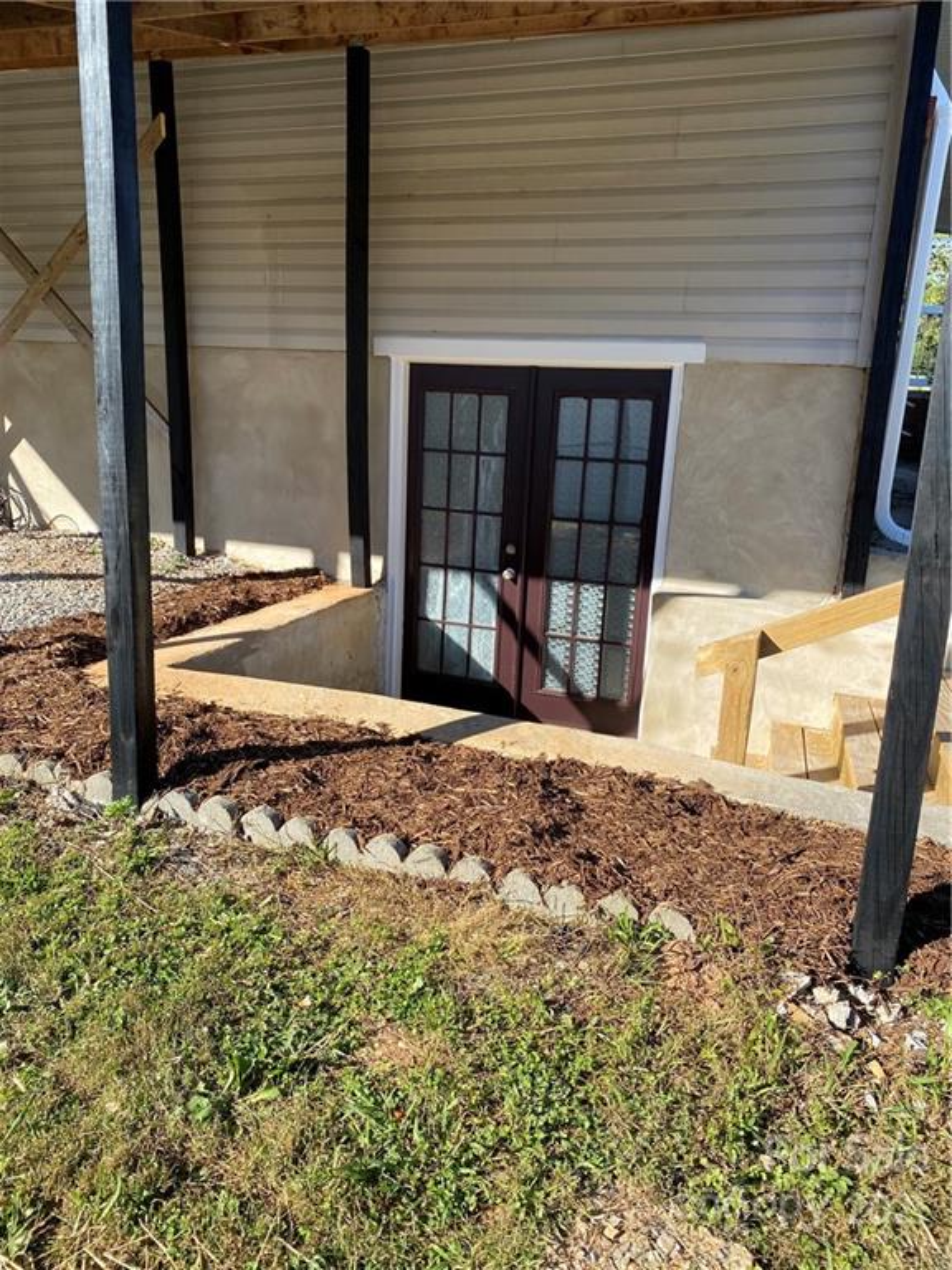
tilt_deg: -9.7
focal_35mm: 26
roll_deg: -3.5
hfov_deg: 53.1
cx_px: 476
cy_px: 635
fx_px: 953
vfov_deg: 67.3
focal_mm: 4.25
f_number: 1.8
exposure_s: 1/1034
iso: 32
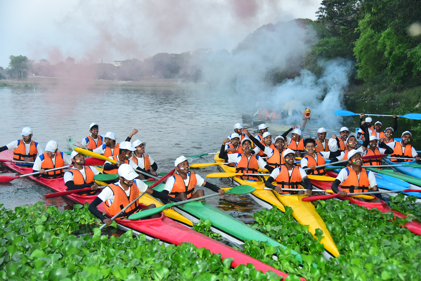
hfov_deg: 44.5
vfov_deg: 30.5
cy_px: 140
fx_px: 515
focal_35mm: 44
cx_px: 210
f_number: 4
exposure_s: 1/125
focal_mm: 44
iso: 2500
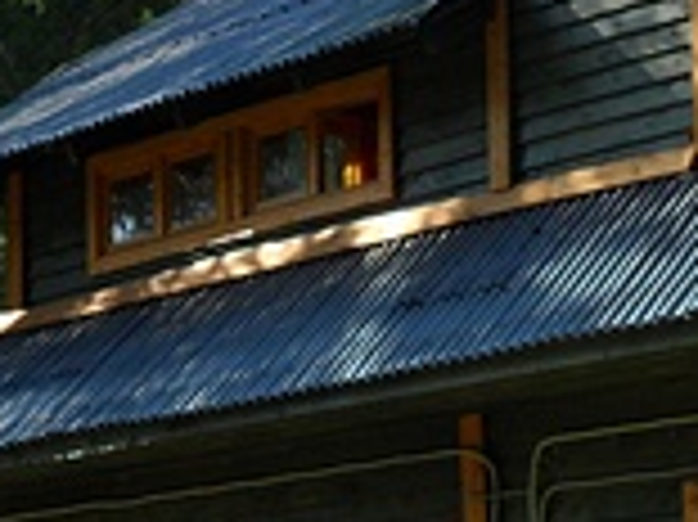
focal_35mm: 153
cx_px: 703
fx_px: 3083
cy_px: 677
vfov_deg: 9.5
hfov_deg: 12.8
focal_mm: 7.8
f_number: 4.5
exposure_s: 1/125
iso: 80
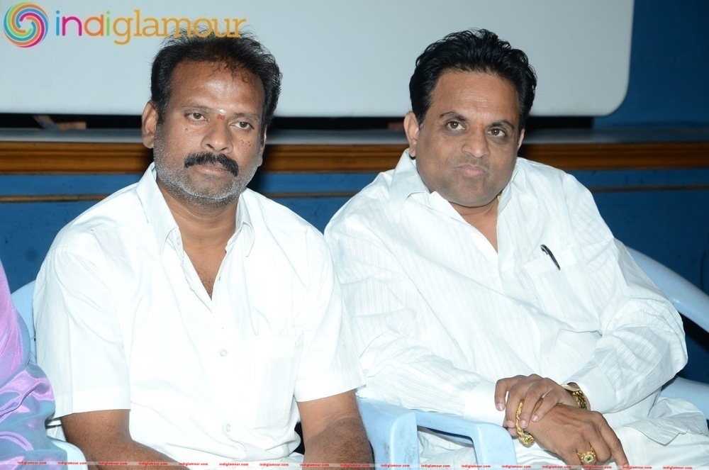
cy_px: 235
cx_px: 354
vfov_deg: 11.4
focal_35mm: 120
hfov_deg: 17.1
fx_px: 2359
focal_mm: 80
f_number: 5.6
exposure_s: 1/125
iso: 400
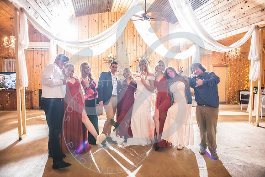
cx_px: 132
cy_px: 88
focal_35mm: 24
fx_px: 177
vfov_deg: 53.2
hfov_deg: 73.7
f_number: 2.8
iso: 500
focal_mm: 24
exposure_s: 1/125
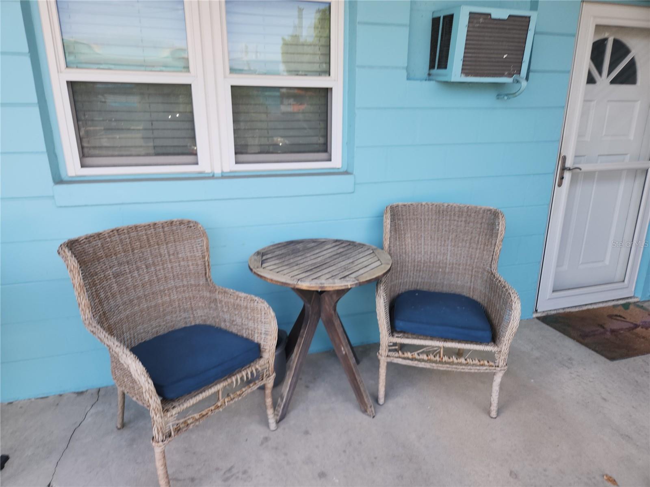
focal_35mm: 23
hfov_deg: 73.9
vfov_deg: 58.9
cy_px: 244
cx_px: 325
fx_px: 432
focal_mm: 5.4
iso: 20
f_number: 1.8
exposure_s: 1/305
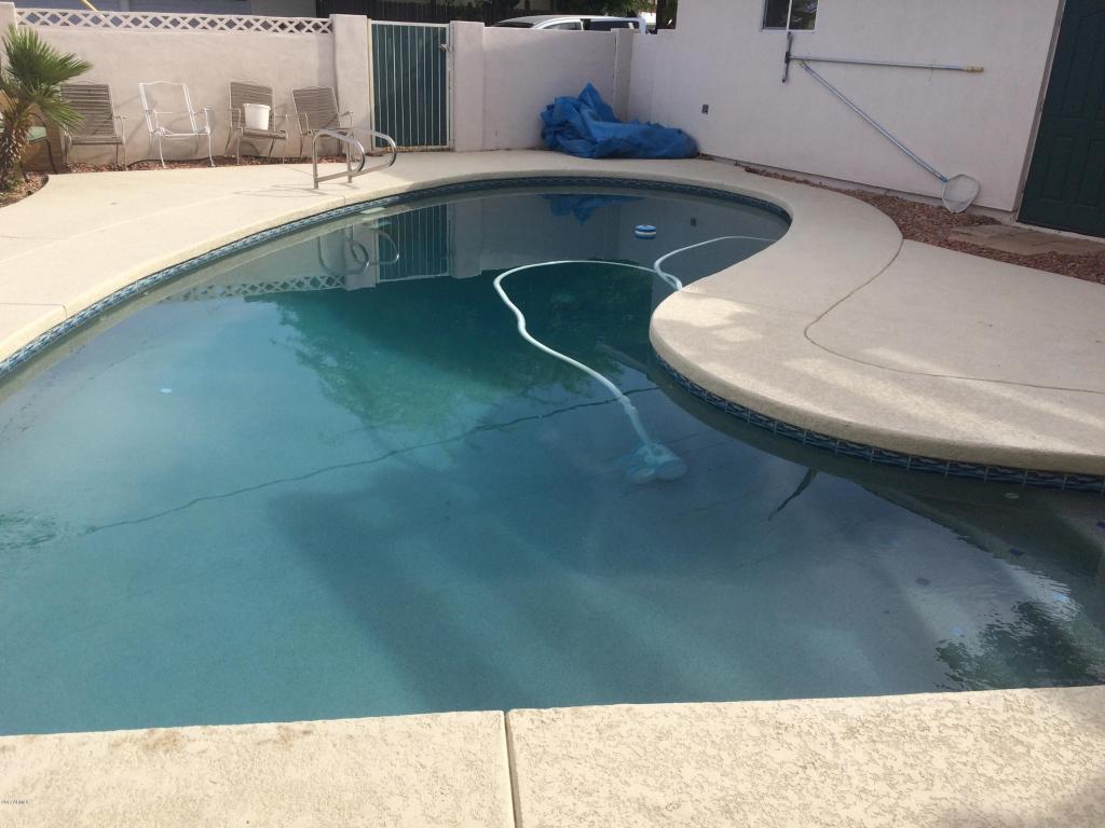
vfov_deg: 48.2
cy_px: 414
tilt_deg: -24.3
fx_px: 926
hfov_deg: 61.7
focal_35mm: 29
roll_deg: -0.4
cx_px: 552
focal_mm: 4.15
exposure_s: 1/1325
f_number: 2.2
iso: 32
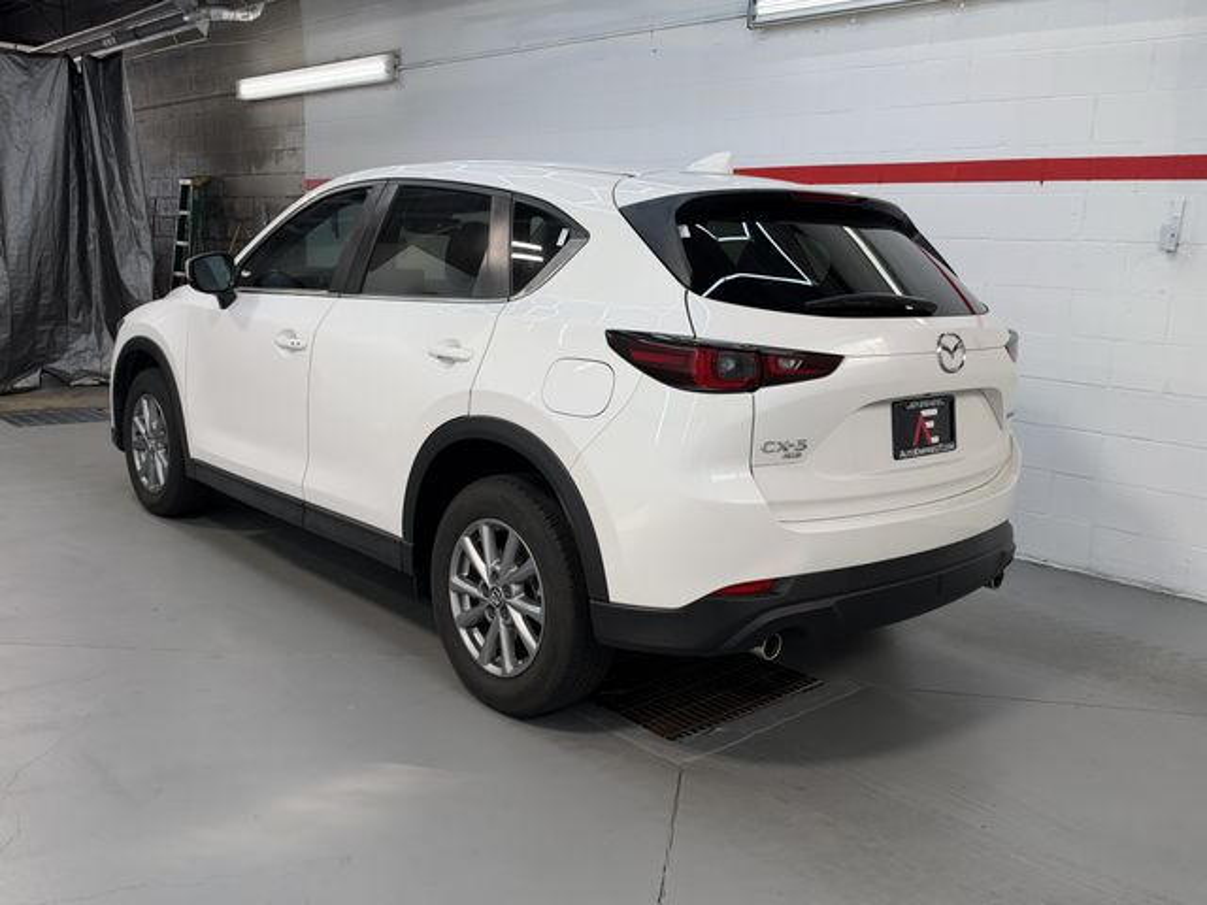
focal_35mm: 30
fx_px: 1046
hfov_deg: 60.0
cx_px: 604
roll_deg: -2.7
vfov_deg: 46.8
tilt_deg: -10.3
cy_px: 452
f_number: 1.8
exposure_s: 1/361
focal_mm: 6.93
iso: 64
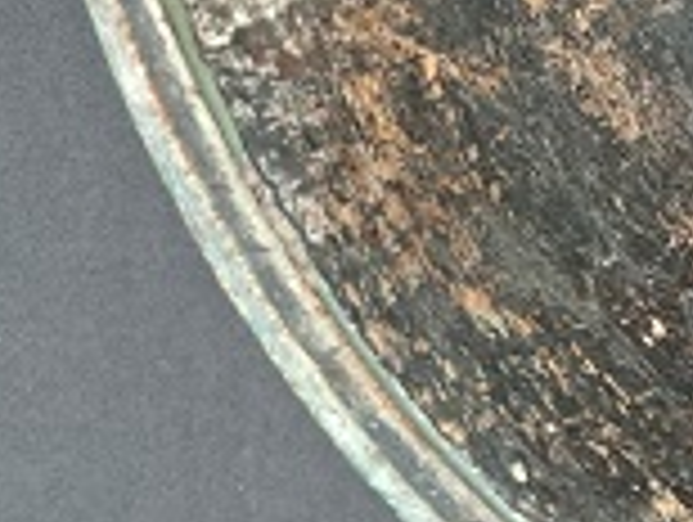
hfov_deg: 11.0
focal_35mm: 144
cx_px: 1796
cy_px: -389
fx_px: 2887
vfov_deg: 9.8
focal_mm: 5.23
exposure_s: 1/50
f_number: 1.8
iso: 200
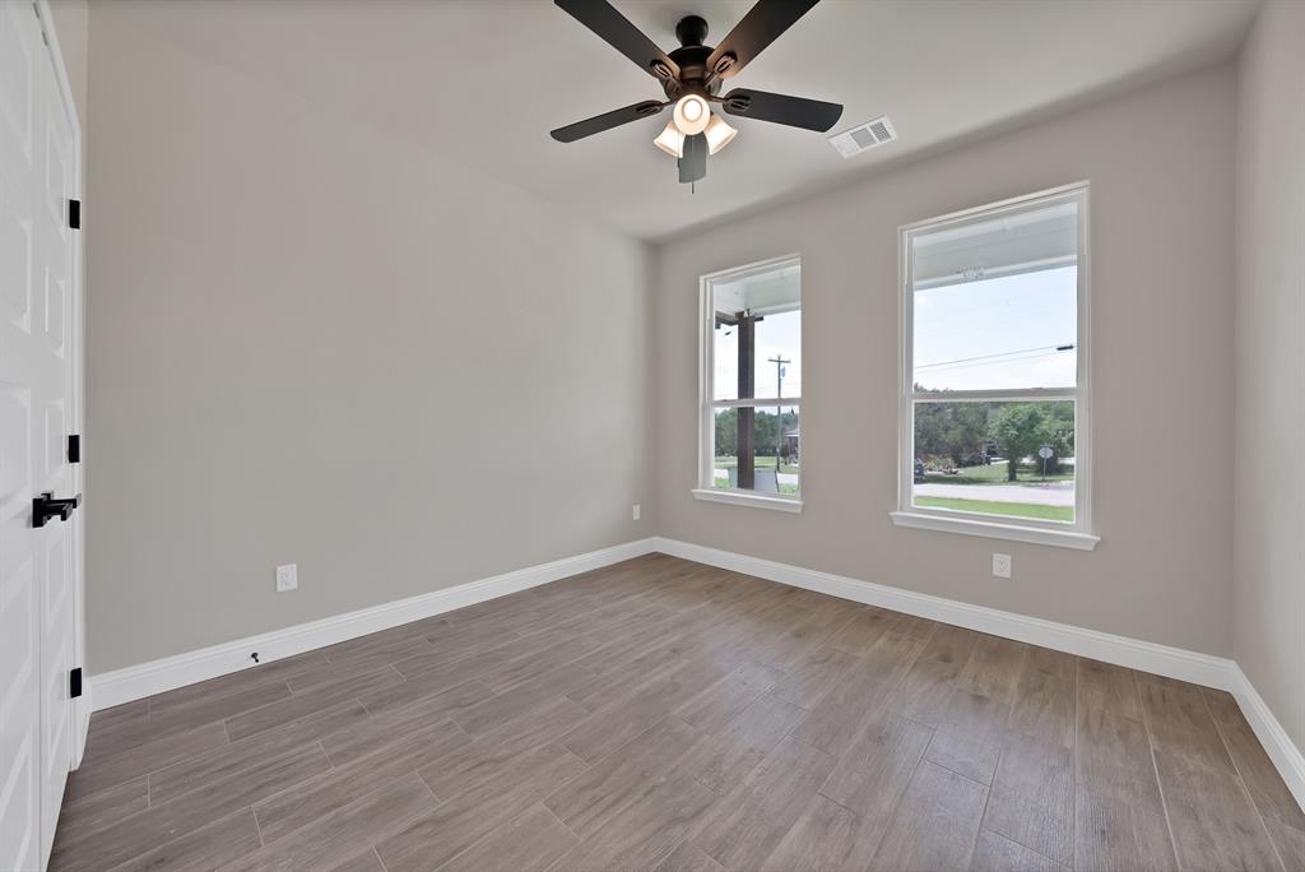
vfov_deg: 90.1
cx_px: 652
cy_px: 436
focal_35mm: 12
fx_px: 435
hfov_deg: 112.6
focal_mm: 12
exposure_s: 1/25
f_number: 9
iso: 640
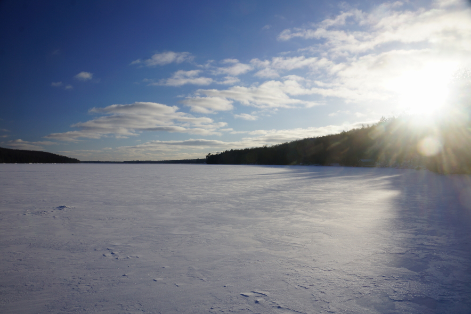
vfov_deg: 47.9
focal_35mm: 27
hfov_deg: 67.4
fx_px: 353
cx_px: 236
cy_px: 157
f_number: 13
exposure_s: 1/100
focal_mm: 18
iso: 100
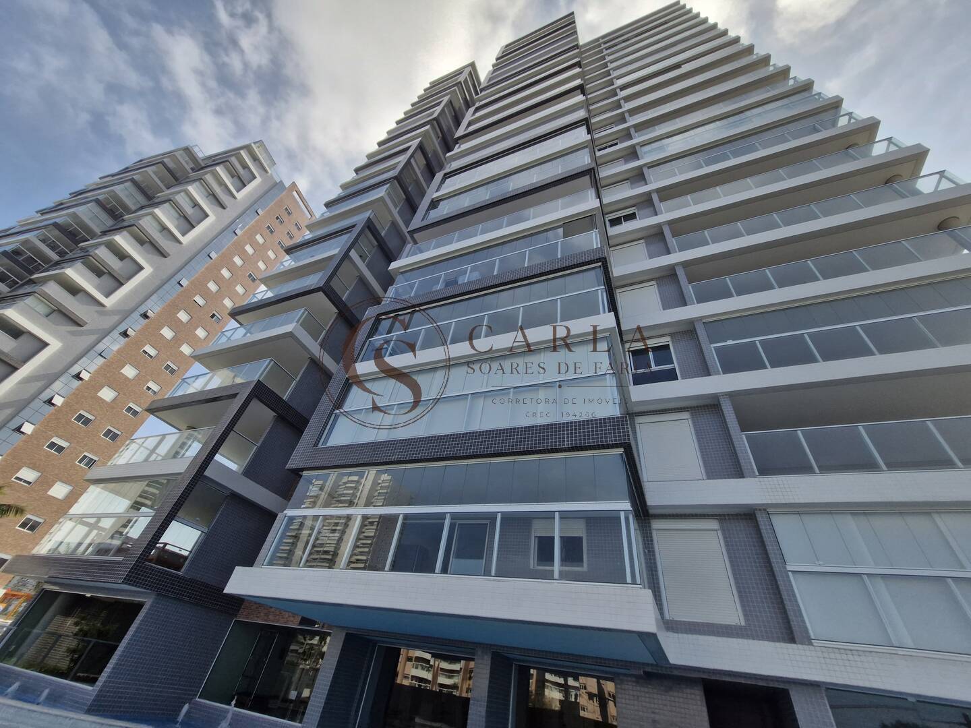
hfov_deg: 106.2
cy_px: 364
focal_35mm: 13
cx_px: 486
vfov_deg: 89.9
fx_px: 365
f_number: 2.2
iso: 50
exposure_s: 1/1664
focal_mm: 1.74
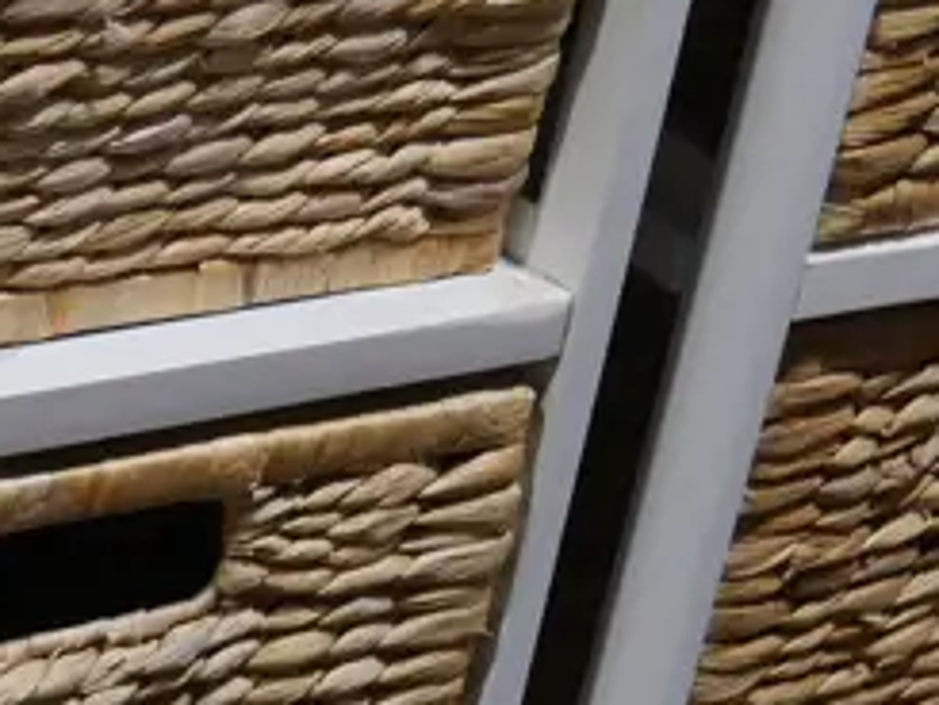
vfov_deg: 12.7
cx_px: -161
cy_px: 372
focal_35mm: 117
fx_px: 3175
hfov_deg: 16.2
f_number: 3.5
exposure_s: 1/125
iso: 200
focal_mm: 14
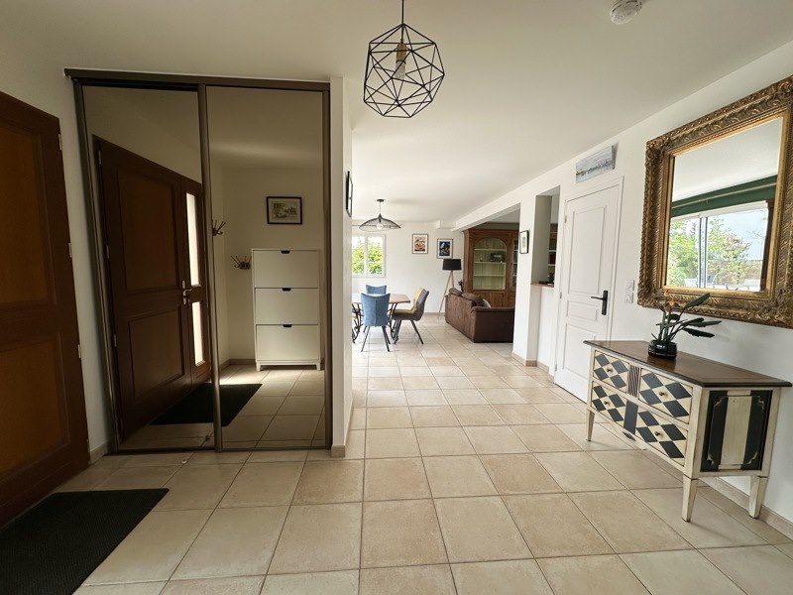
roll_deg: -1.0
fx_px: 321
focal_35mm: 14
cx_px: 396
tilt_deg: -5.5
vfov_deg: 85.7
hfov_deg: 102.1
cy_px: 298
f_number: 2.2
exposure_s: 1/125
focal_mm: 2.22
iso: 40
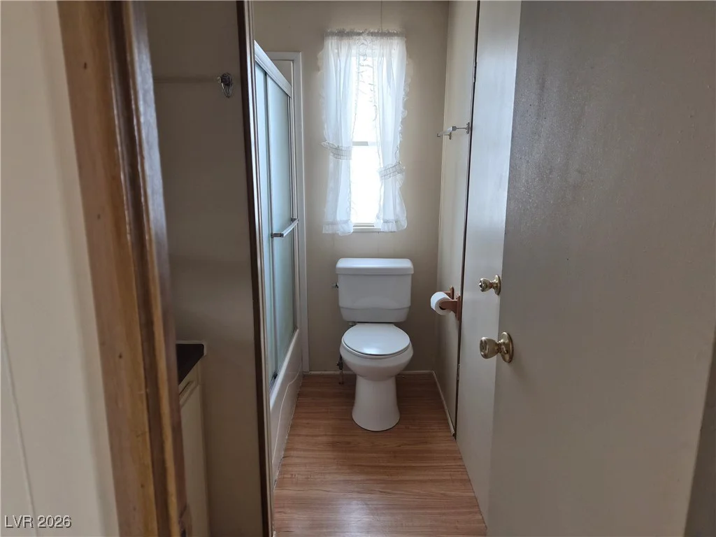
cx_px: 358
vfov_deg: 58.9
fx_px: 476
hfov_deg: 73.9
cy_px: 268
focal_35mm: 23
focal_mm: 5.4
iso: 125
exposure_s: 1/180
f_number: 1.8
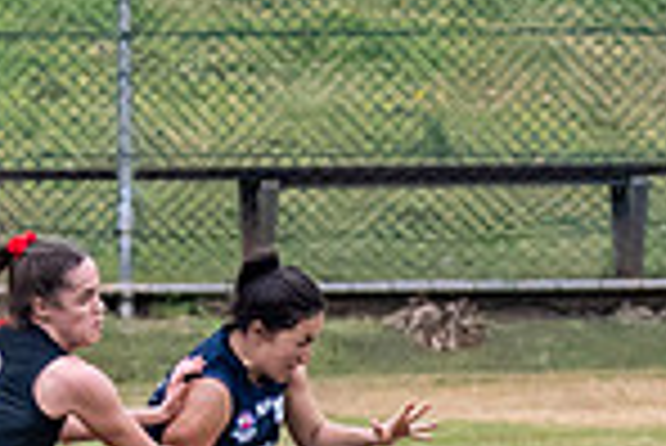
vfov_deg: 0.7
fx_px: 35128
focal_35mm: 1897
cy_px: 541
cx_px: 331
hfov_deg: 1.1
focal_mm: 190
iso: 1250
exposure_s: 1/2500
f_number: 7.1
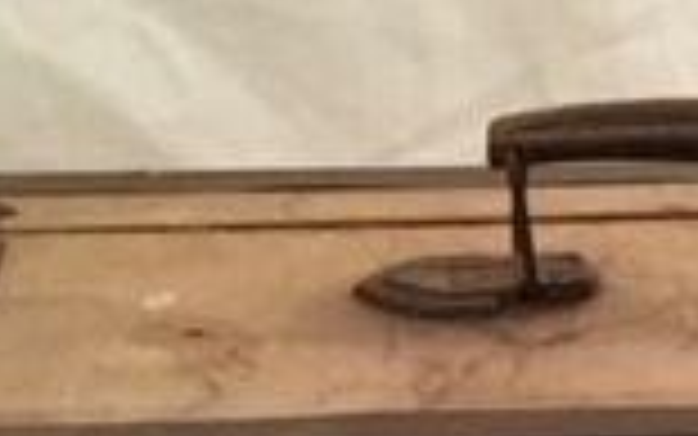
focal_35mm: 127
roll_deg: +1.1
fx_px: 2417
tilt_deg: -37.2
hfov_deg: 15.9
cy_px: 926
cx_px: 779
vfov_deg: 9.5
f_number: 2.2
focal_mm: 4.15
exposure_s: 1/20
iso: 200
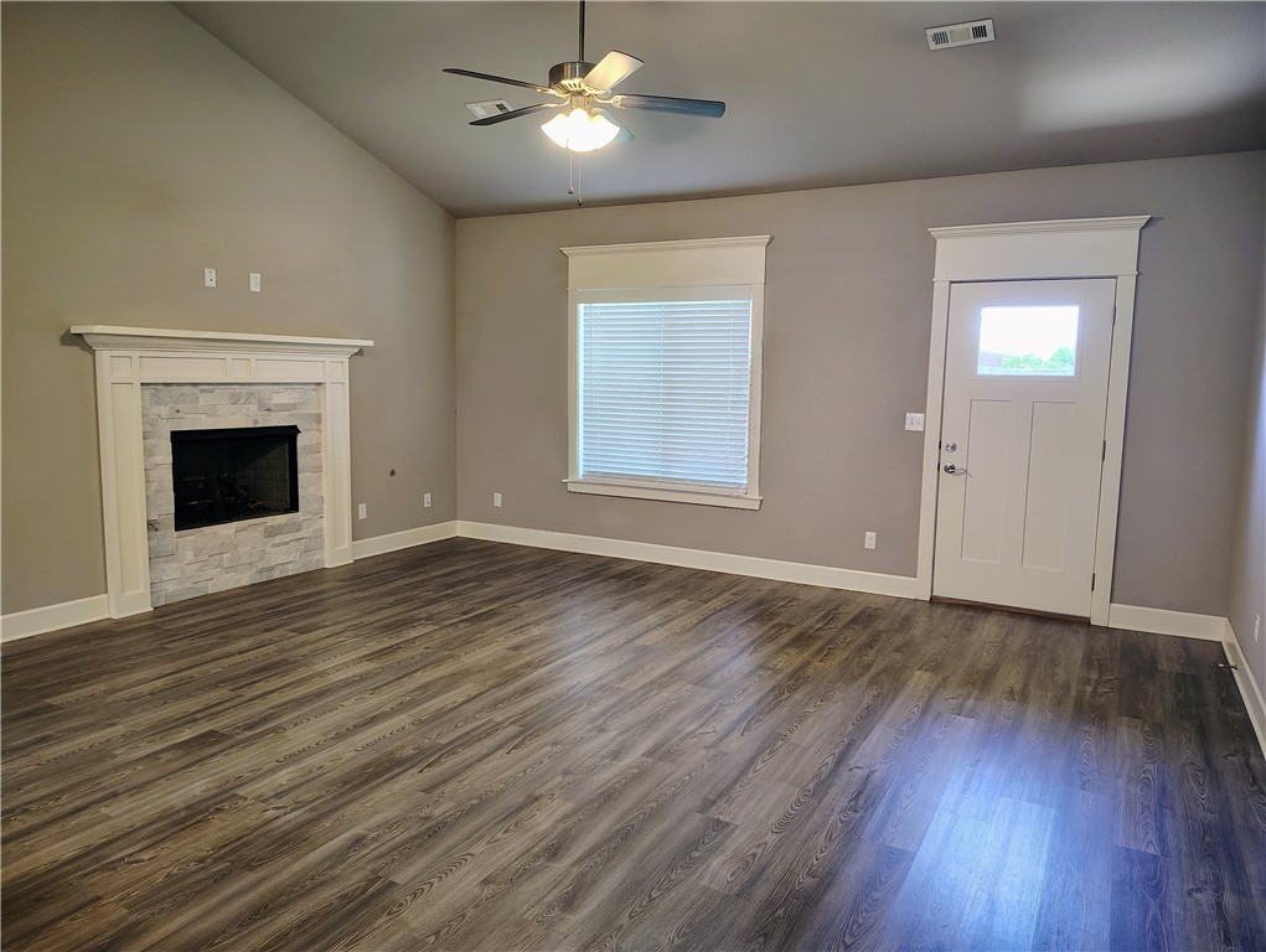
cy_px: 476
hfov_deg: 71.5
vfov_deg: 56.9
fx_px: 879
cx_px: 633
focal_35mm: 24
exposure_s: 1/60
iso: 1297
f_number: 1.8
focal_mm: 5.56
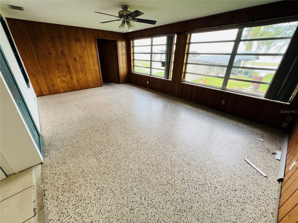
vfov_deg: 89.9
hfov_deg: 106.2
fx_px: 112
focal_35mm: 13
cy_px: 112
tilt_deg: -26.7
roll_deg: -1.1
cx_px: 149
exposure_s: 1/99
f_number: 1.8
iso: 50
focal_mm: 1.57
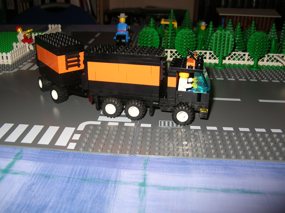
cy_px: 106
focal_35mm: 36
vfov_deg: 39.6
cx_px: 142
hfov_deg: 51.4
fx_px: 296
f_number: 2.7
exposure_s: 1/60.1
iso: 50
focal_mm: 6
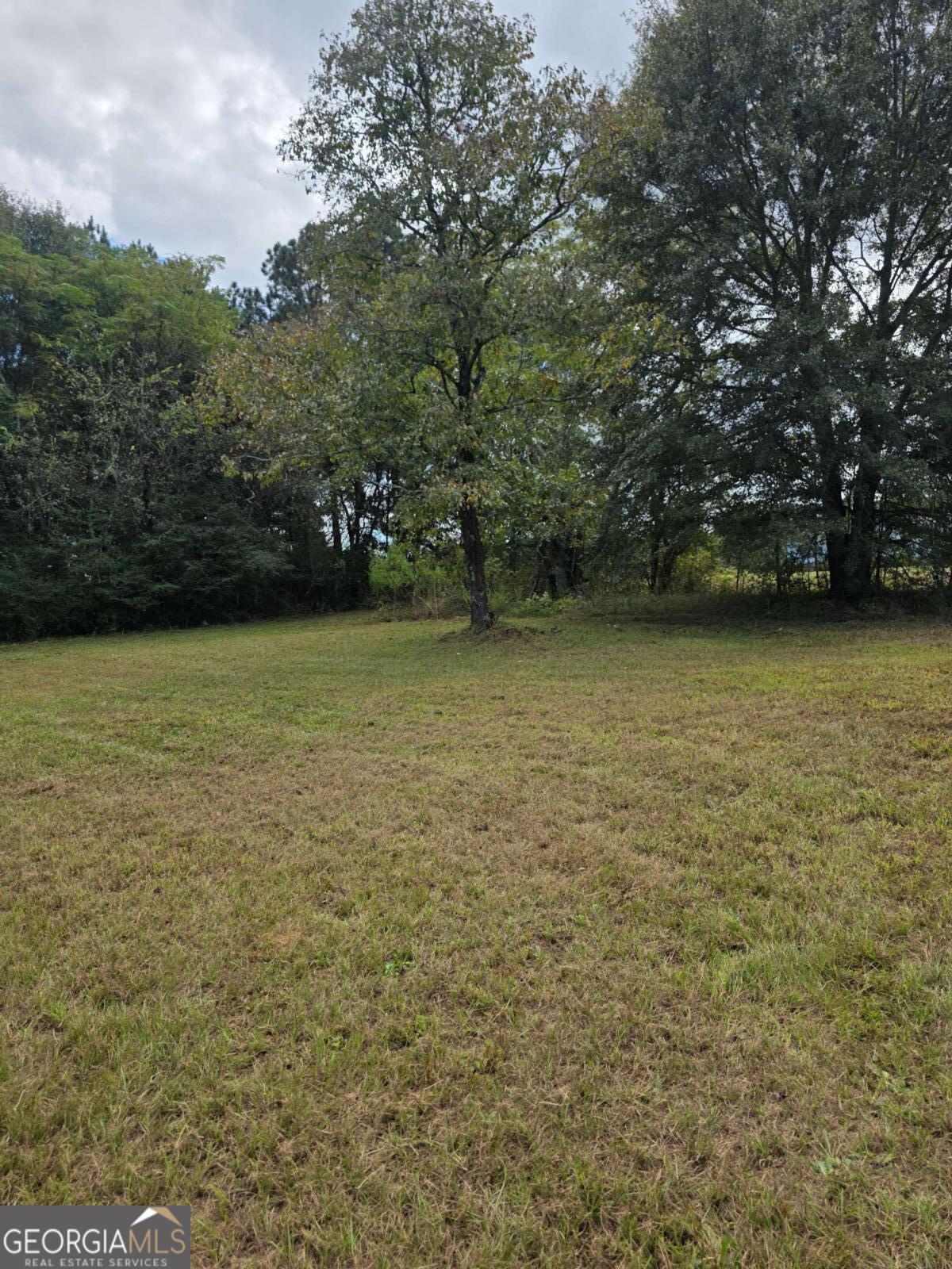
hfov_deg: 58.9
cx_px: 476
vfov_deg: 73.9
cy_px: 634
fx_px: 843
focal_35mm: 23
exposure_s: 1/6355
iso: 80
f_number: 1.7
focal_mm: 6.3
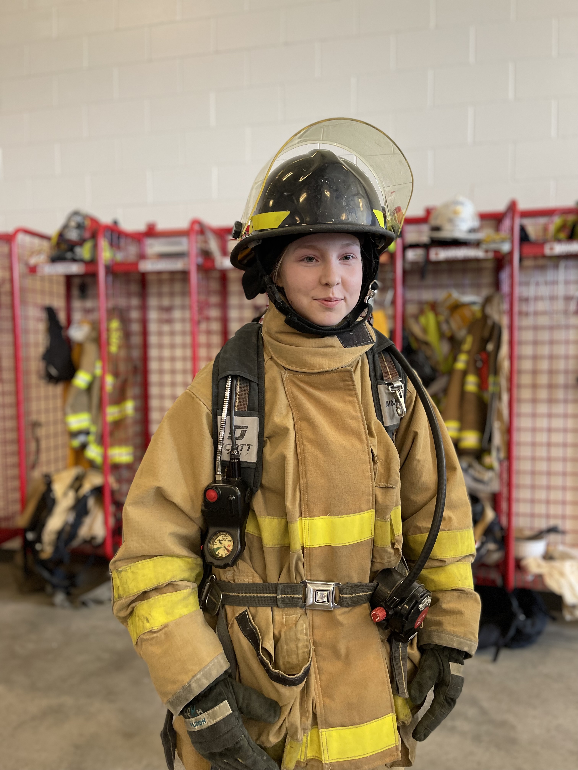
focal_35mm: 26
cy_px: 385
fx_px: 579
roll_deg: -0.1
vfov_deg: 67.3
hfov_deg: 53.1
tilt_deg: -2.5
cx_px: 289
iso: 160
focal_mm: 5.1
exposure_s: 1/60
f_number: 1.6
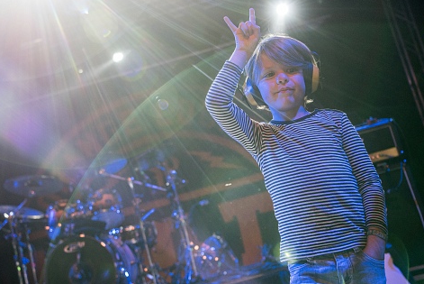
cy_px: 144
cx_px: 197
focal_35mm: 52
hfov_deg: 38.1
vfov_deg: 26.0
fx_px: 613
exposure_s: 1/100
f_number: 2.8
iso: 1000
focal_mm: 34
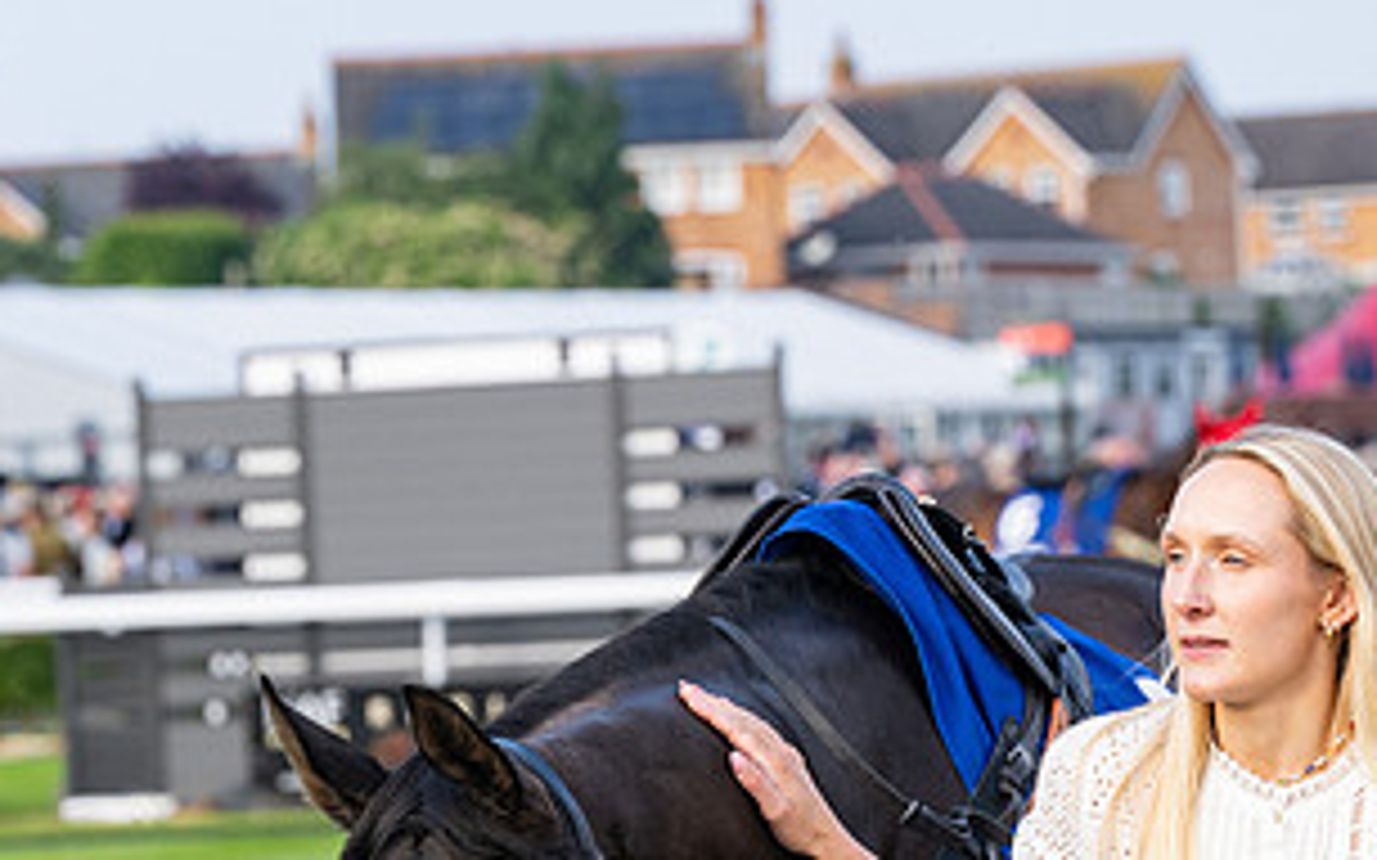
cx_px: 639
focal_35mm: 203
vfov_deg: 6.4
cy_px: 899
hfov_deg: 10.3
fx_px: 7615
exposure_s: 1/1000
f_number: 4
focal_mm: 82
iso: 400
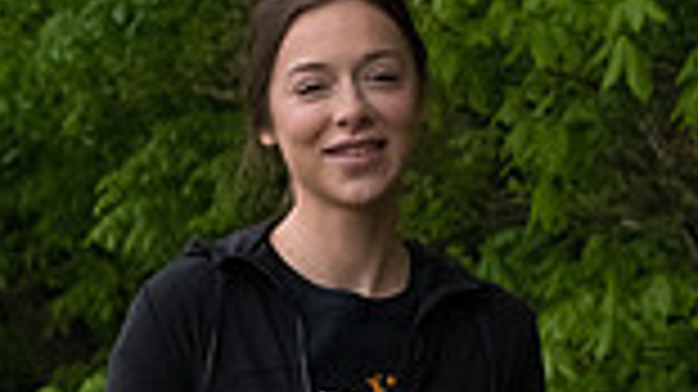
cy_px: 725
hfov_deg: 6.8
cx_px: 335
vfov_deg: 3.8
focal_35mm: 318
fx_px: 5883
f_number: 7.1
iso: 4000
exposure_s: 1/1600
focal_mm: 70
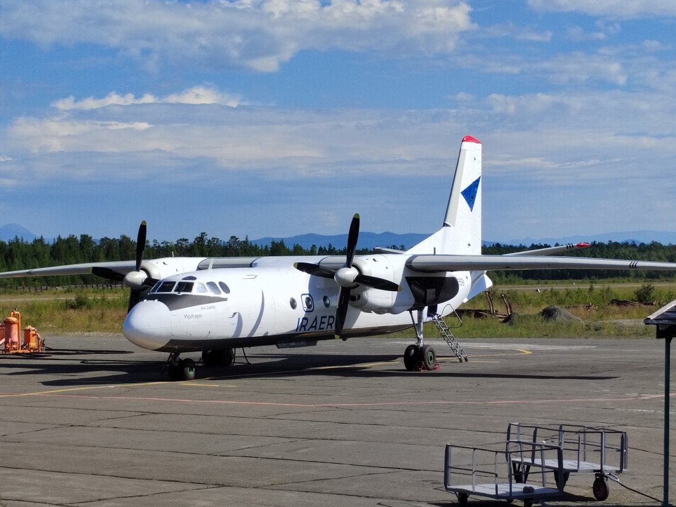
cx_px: 359
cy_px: 286
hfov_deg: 20.6
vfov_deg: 15.6
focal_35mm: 95
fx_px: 1855
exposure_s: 1/2000
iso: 200
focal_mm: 5.52
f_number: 1.9
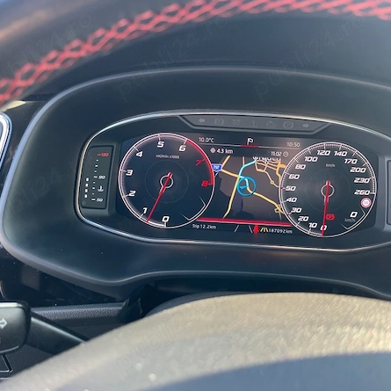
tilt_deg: -17.8
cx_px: 207
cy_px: 196
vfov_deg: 52.5
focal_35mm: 31
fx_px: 396
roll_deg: -2.9
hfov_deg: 52.5
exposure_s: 1/122
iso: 100
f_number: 1.6
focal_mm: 5.1
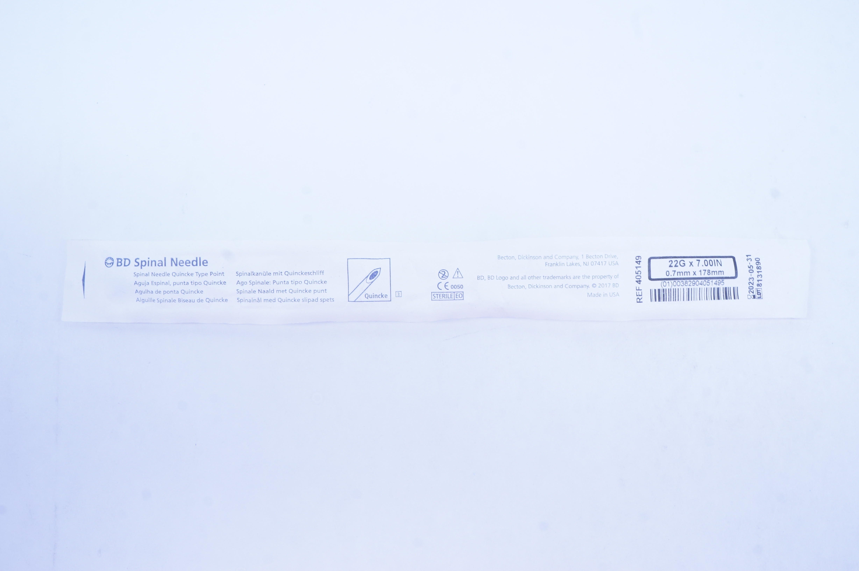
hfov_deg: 53.2
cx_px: 430
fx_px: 858
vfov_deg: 36.8
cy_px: 286
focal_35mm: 36
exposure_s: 1/13
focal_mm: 24
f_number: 14
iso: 400
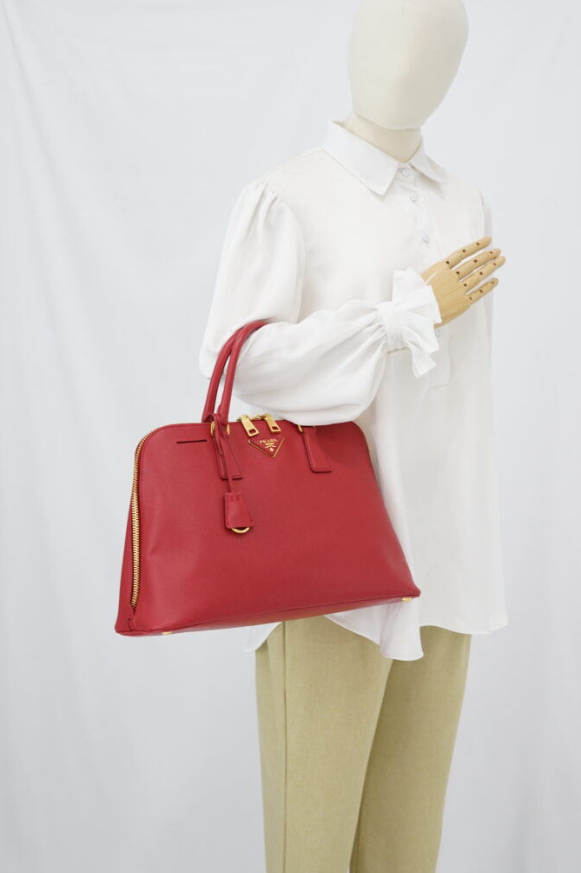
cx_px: 295
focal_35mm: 51
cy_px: 443
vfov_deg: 38.9
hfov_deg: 26.5
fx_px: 1235
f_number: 6.3
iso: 640
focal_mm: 50
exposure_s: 1/10
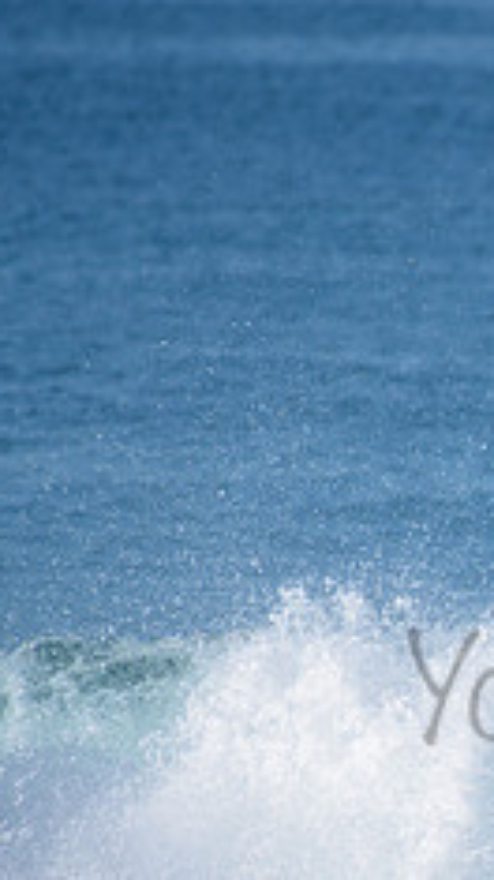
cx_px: 793
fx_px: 30096
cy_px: 653
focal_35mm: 1291
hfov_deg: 0.9
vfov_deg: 1.7
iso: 220
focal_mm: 500
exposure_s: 1/2000
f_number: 5.6
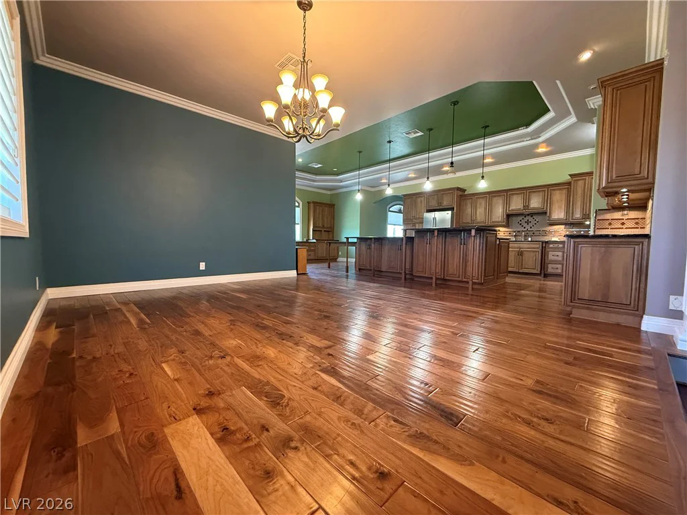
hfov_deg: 102.1
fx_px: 278
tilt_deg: -2.9
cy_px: 258
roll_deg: -1.4
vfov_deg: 85.7
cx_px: 344
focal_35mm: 14
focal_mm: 2.22
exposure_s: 1/60
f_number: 2.2
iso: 640
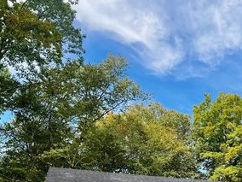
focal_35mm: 54
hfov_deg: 33.8
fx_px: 378
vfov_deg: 25.6
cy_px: 185
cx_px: 215
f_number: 1.78
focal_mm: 6.76
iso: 80
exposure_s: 1/1042
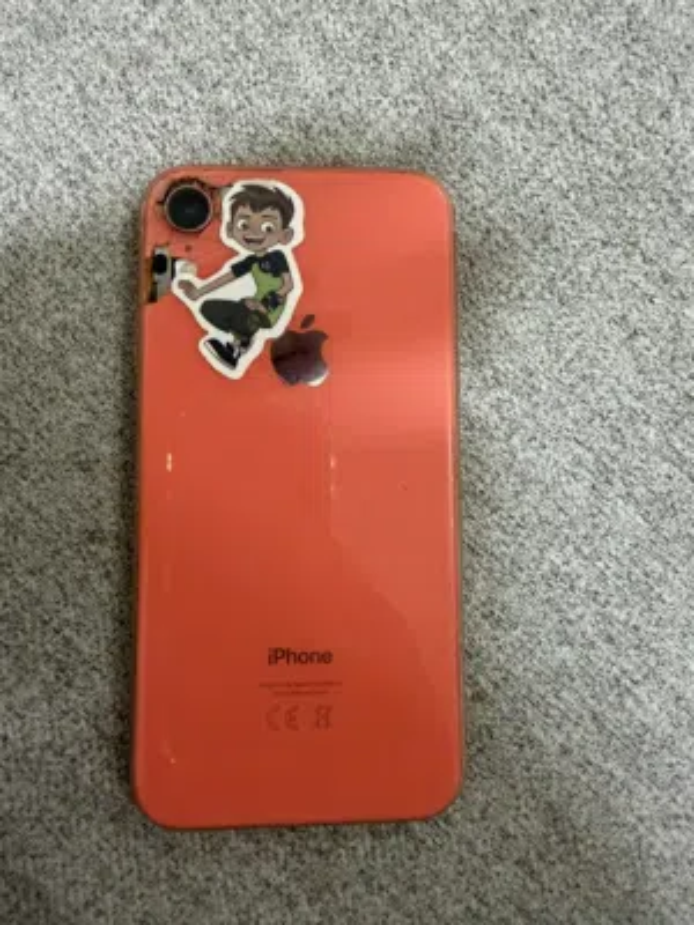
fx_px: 642
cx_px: 347
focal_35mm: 24
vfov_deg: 71.6
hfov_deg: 56.8
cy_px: 462
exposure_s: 1/50
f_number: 2.2
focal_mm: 2.22
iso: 500
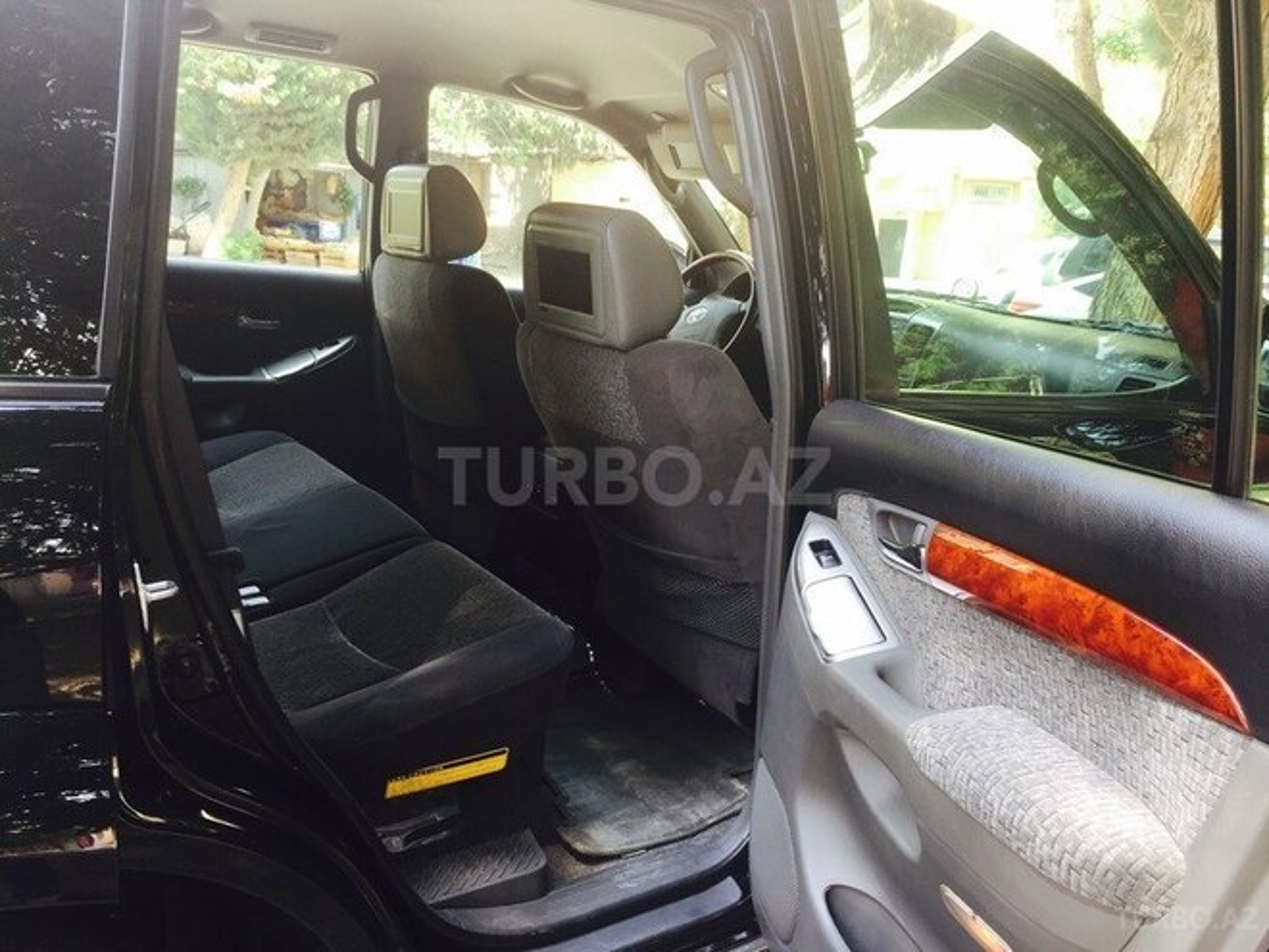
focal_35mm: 29
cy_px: 476
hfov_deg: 61.7
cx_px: 634
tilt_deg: -13.9
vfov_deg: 48.2
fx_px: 1063
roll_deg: -4.4
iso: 40
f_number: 2.2
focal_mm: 4.15
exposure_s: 1/50
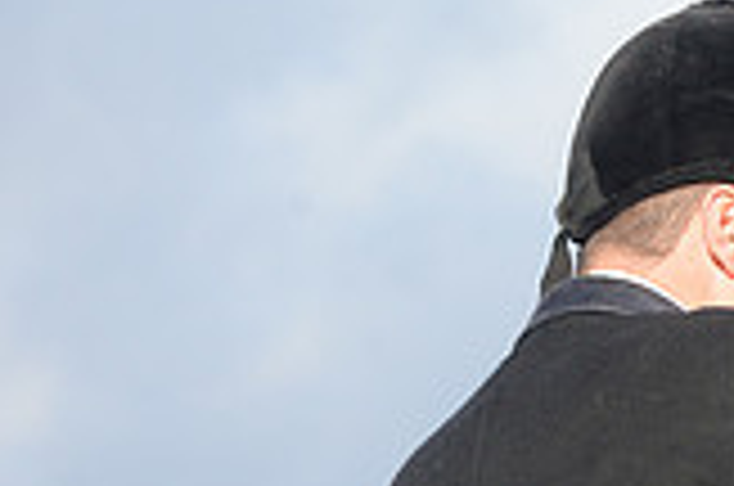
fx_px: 8709
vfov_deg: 3.2
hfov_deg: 4.8
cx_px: 1301
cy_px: 450
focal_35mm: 428
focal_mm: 120
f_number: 6.3
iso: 800
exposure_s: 1/1000
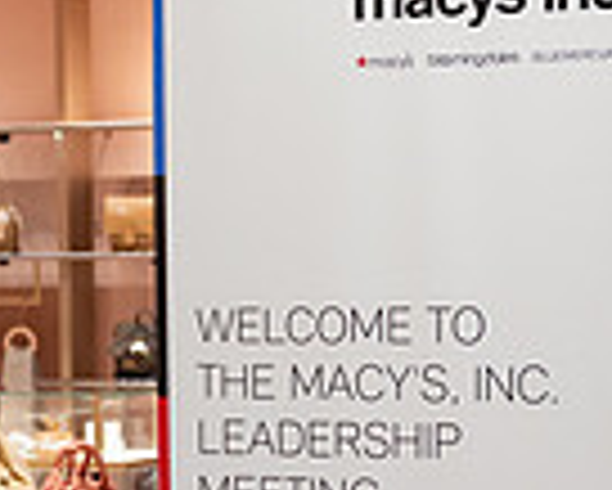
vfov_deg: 10.0
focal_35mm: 154
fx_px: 2791
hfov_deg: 12.5
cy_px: 486
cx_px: 234
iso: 800
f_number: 3.2
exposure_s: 1/200
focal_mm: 38
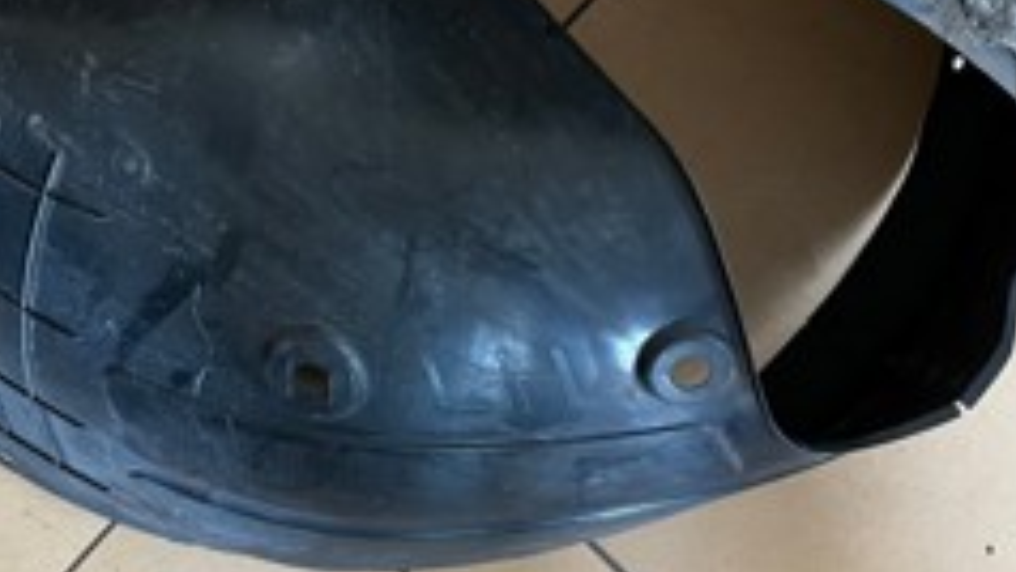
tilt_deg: -78.0
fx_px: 1536
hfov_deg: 36.5
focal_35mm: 57
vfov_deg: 20.3
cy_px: -26
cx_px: 416
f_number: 1.6
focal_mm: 5.1
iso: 500
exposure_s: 1/33
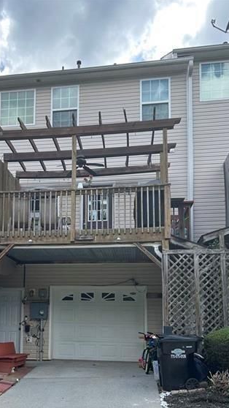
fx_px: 421
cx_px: 67
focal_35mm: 39
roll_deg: -1.4
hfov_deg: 30.1
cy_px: 279
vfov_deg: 50.5
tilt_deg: +6.5
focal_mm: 5.7
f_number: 1.5
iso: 50
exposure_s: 1/1468
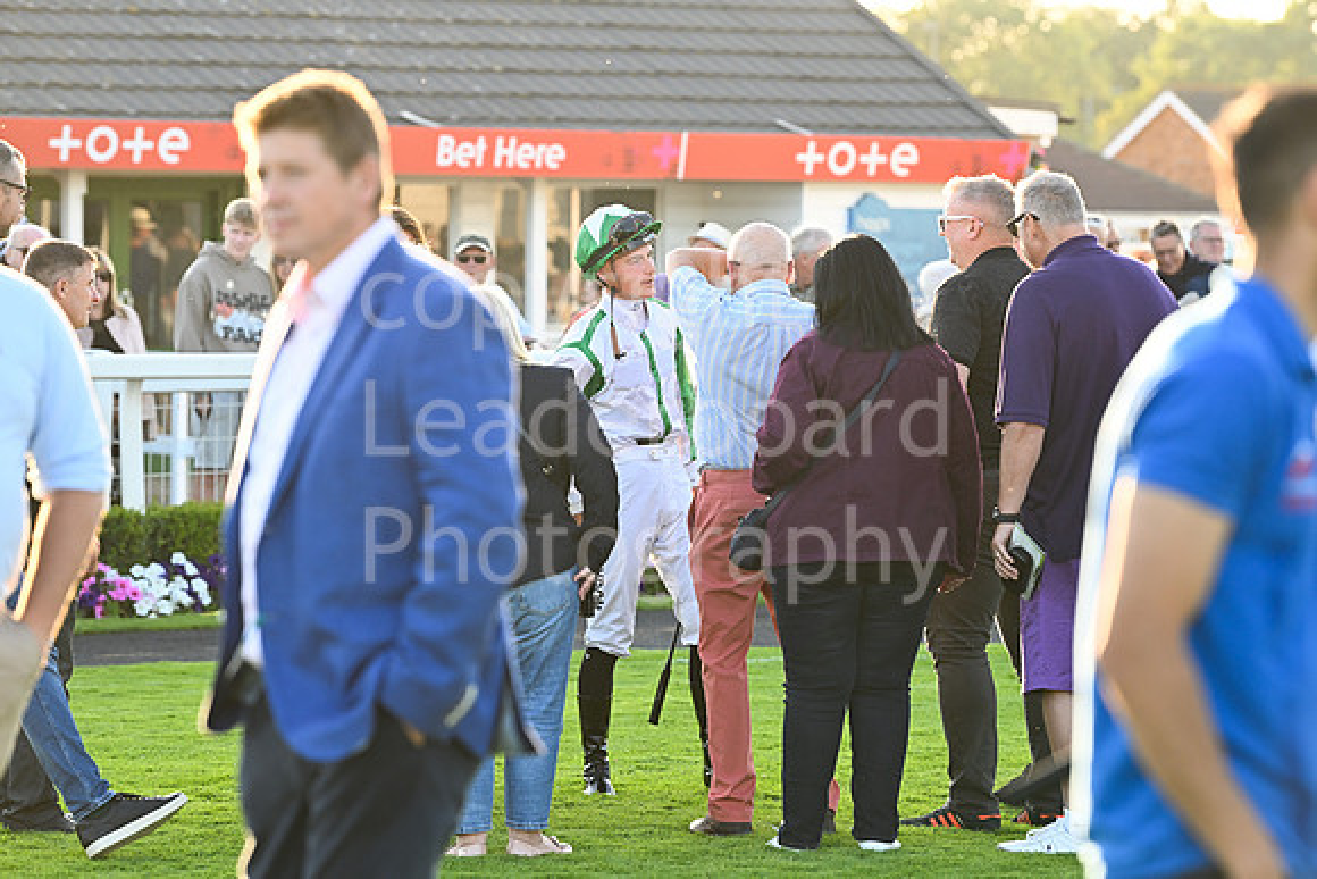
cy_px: 440
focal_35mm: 200
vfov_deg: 6.9
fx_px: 7318
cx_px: 658
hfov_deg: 10.3
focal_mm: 200
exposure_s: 1/500
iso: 1000
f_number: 5.6
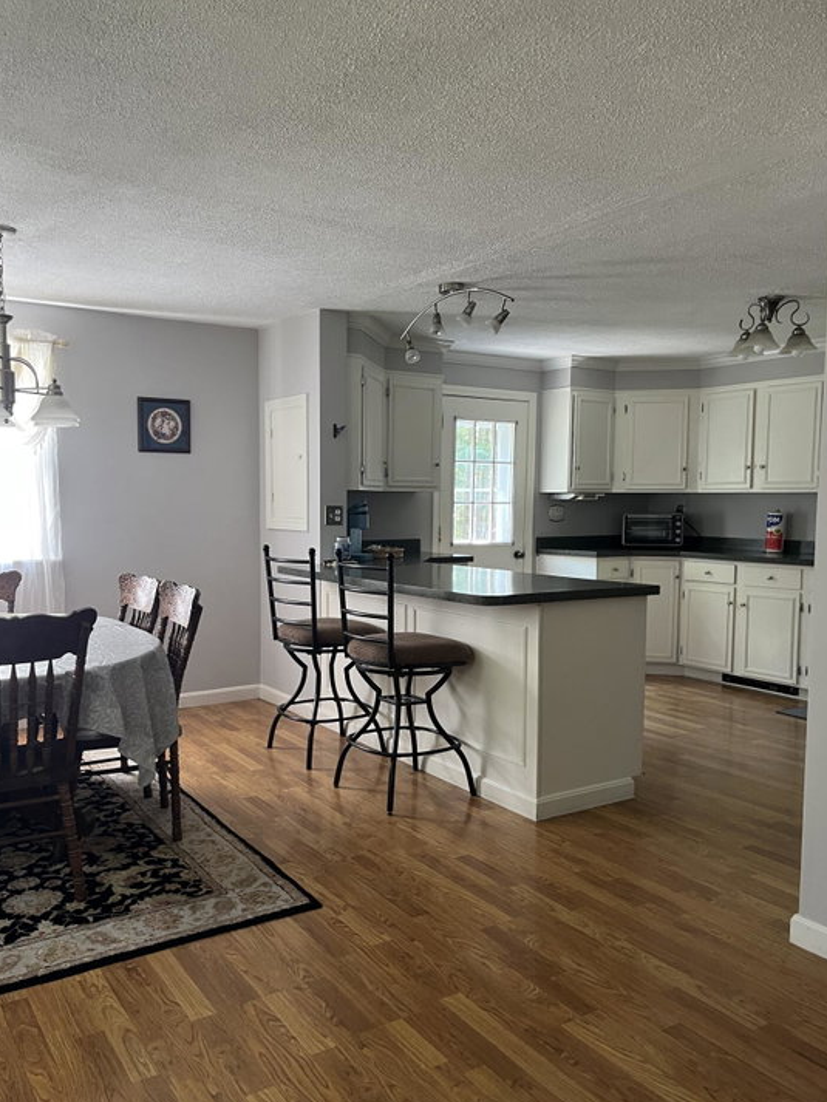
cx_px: 386
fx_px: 892
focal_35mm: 28
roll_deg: -0.8
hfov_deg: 49.7
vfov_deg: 63.4
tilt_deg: -4.0
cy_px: 567
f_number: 1.6
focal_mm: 5.1
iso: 160
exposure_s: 1/60
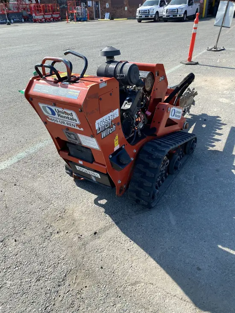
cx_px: 118
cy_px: 156
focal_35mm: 26
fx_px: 235
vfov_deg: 67.3
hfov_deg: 53.1
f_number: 1.8
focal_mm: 4.25
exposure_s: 1/1272
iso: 32
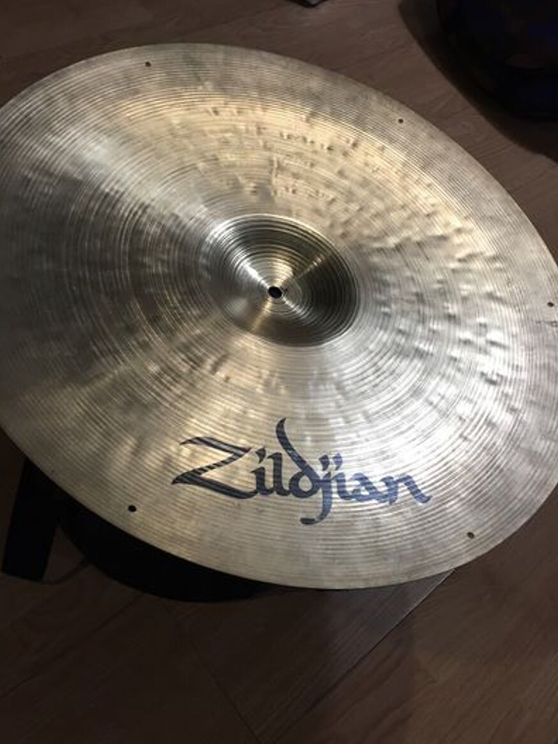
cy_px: 342
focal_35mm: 33
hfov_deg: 42.9
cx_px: 258
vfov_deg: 55.3
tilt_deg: -54.0
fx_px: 709
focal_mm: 4.15
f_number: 2.2
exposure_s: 1/33
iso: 100
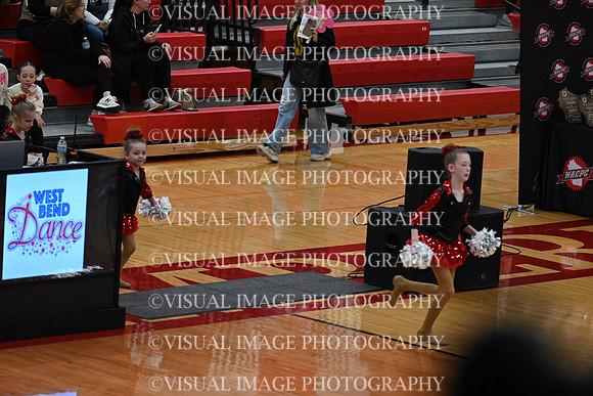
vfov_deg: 6.9
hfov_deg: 10.3
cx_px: 296
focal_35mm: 200
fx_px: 3295
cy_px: 198
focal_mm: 200
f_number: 4
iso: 4000
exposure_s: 1/400
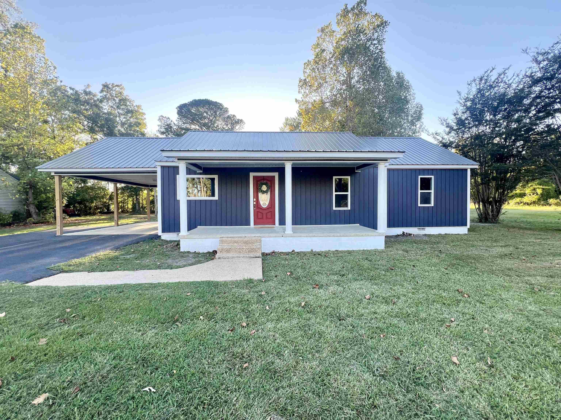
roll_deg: +0.7
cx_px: 280
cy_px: 210
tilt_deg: -2.2
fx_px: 211
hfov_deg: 106.2
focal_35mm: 13
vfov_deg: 89.9
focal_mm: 1.57
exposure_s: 1/113
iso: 32
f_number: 1.8
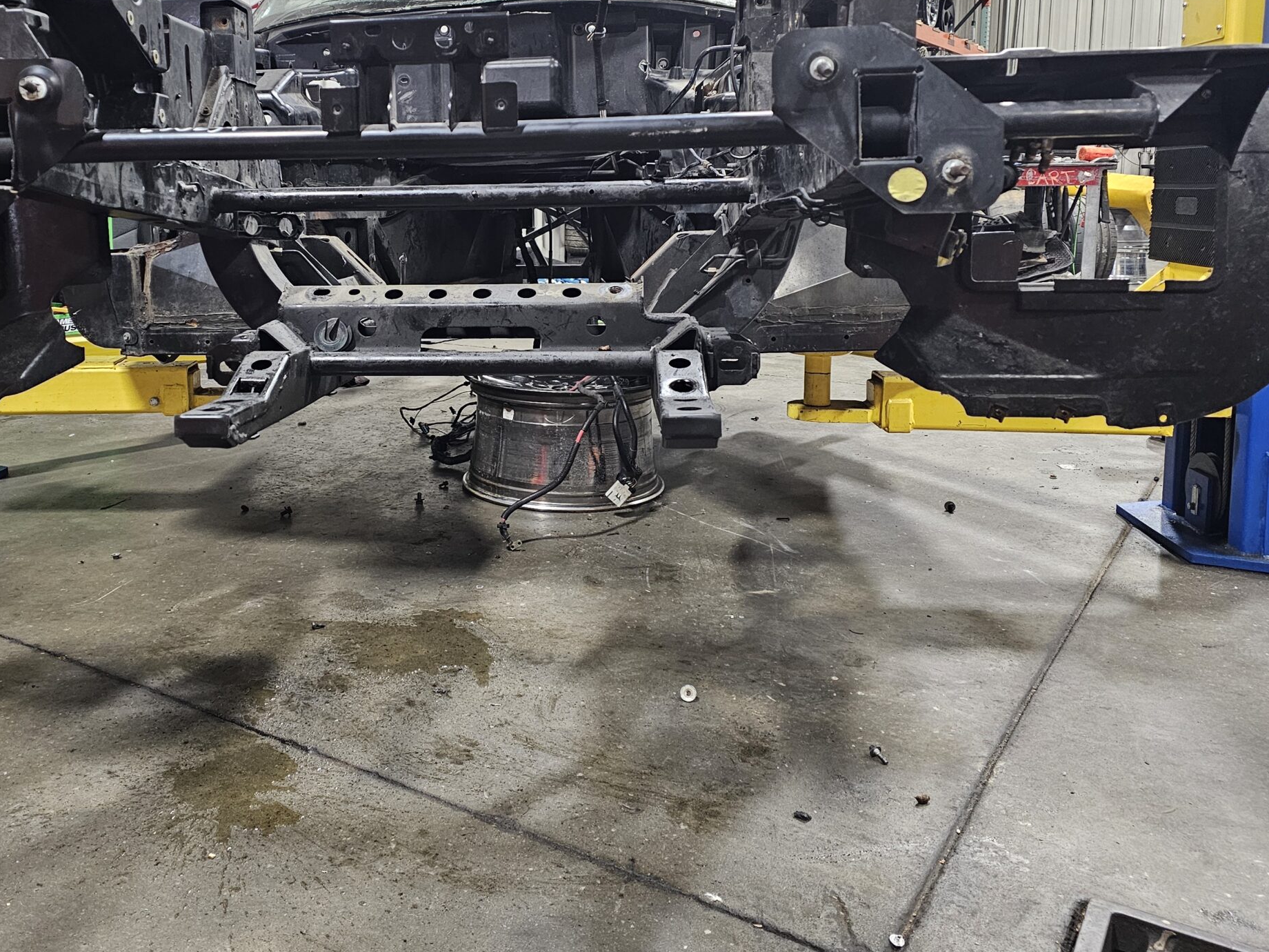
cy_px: 334
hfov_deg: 56.1
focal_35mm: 32
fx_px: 1173
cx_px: 472
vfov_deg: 43.7
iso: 640
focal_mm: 6.3
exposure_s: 1/60
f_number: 1.7
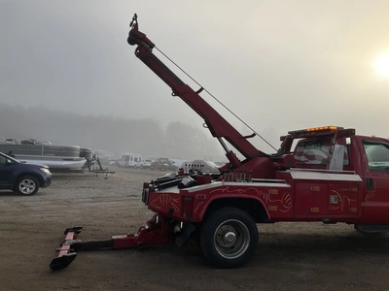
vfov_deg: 48.2
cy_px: 146
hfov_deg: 61.7
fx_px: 326
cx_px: 194
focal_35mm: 29
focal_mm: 3
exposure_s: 1/2667
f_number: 1.8
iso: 25
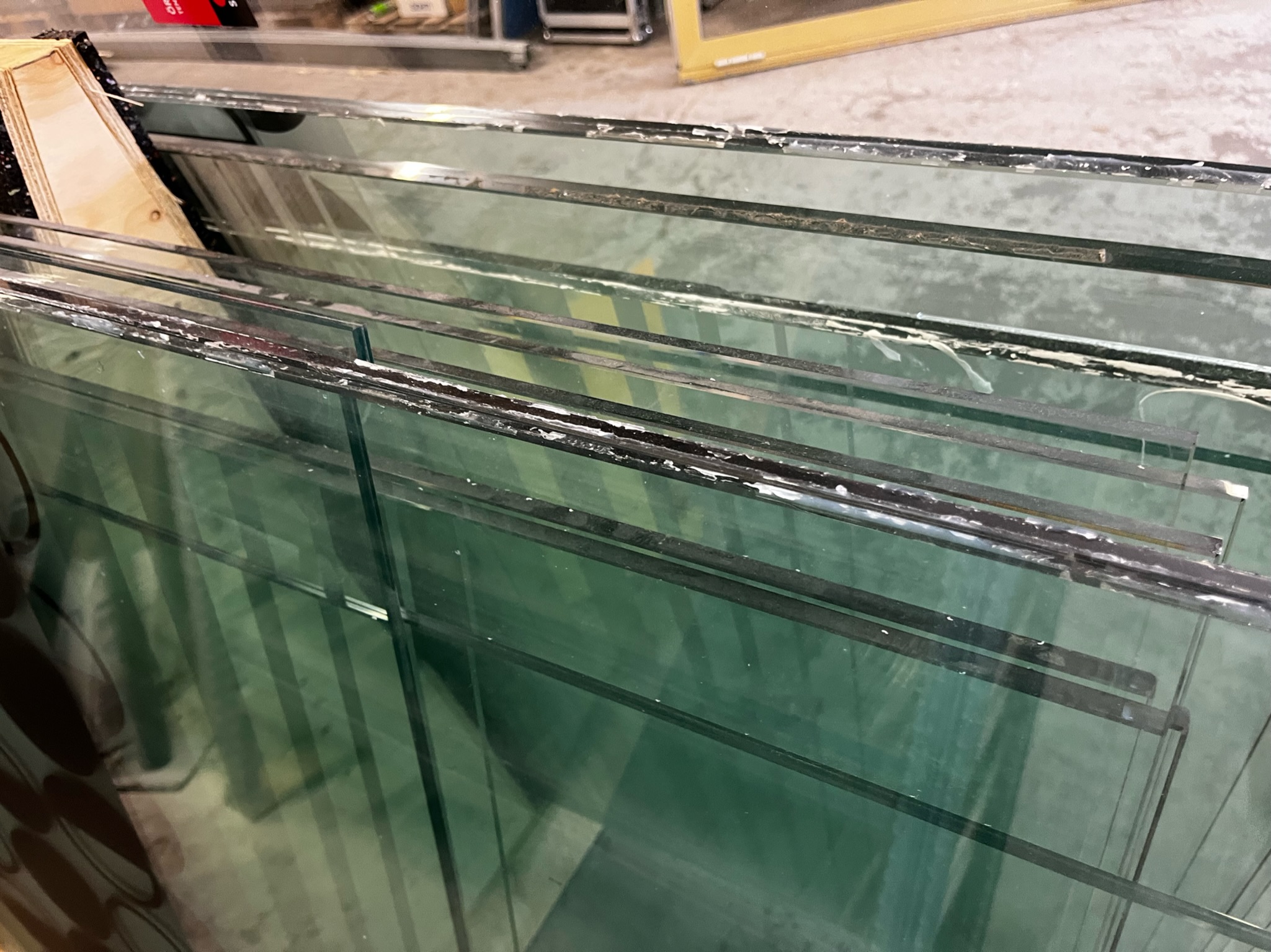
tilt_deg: -42.6
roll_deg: +10.4
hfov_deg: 67.3
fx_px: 954
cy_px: 476
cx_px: 636
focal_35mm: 26
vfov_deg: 53.0
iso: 320
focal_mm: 5.1
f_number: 1.6
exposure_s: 1/50
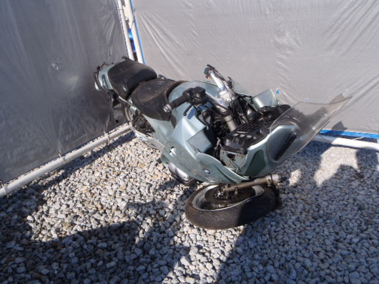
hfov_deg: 63.4
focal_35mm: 28
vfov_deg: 49.7
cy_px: 142
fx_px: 307
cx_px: 190
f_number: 4.5
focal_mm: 5
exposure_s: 1/500
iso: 80
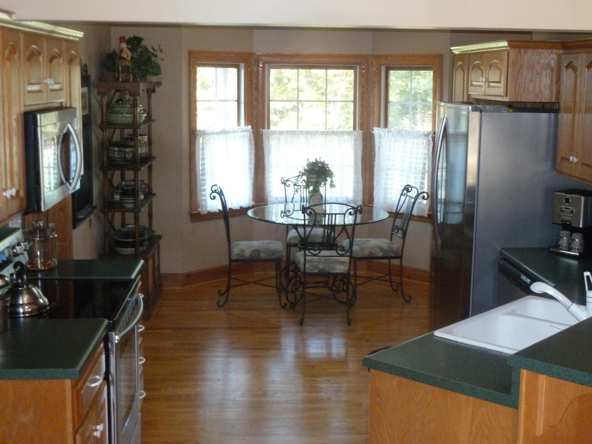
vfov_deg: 28.0
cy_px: 222
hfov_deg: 36.8
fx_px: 889
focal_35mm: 52
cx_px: 296
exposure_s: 1/30
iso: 640
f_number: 3.8
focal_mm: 8.5
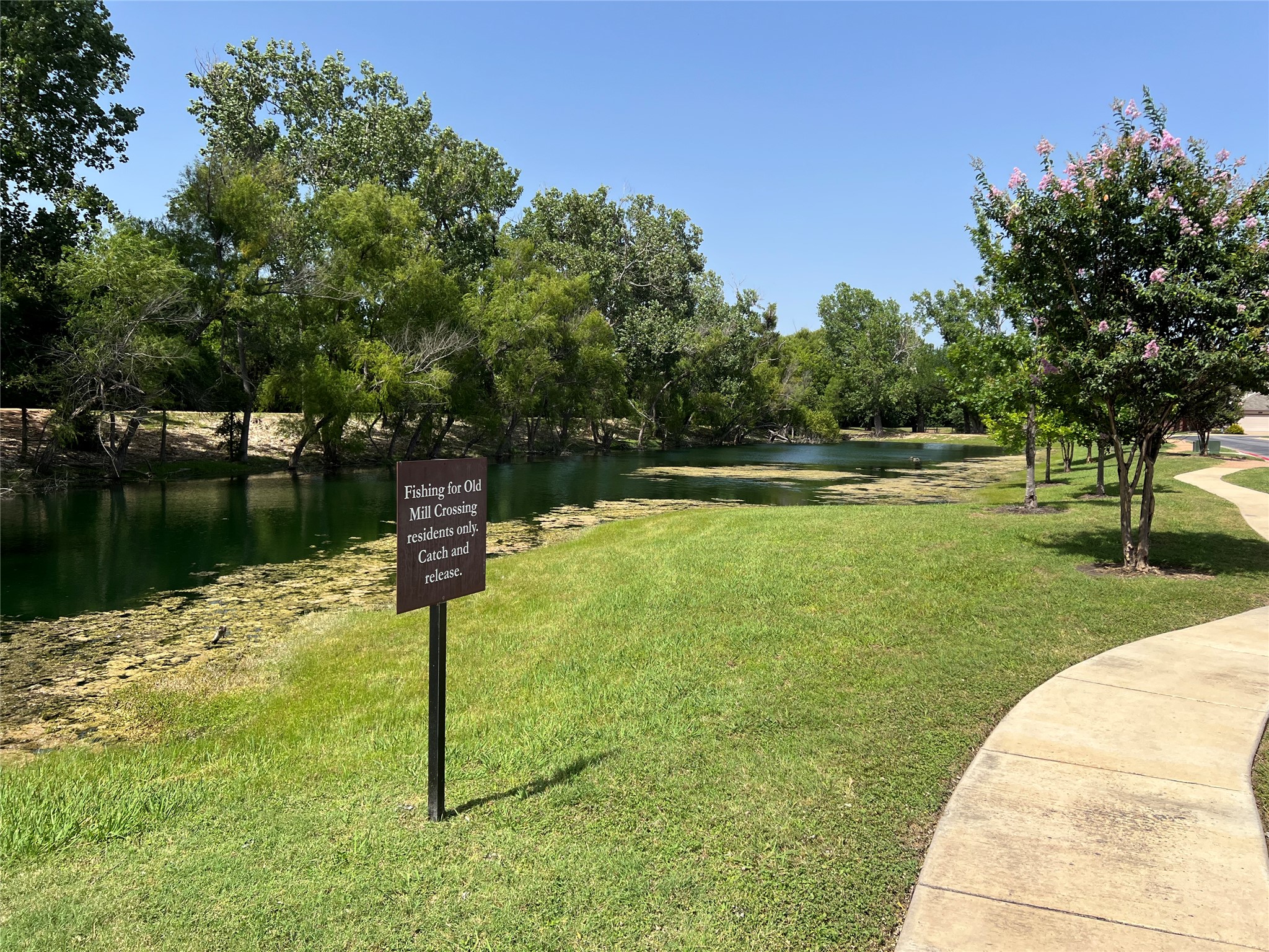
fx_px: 953
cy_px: 476
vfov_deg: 53.1
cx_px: 634
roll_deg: -0.9
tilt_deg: -2.1
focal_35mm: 26
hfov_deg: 67.3
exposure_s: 1/2994
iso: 50
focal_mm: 5.7
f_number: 1.5
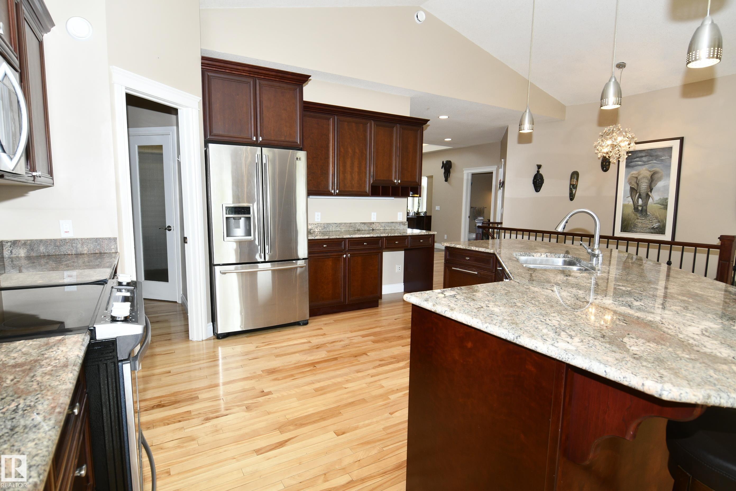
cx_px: 368
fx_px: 368
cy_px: 246
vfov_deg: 67.4
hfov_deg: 90.0
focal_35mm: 18
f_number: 5.6
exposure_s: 1/60
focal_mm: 12
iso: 400
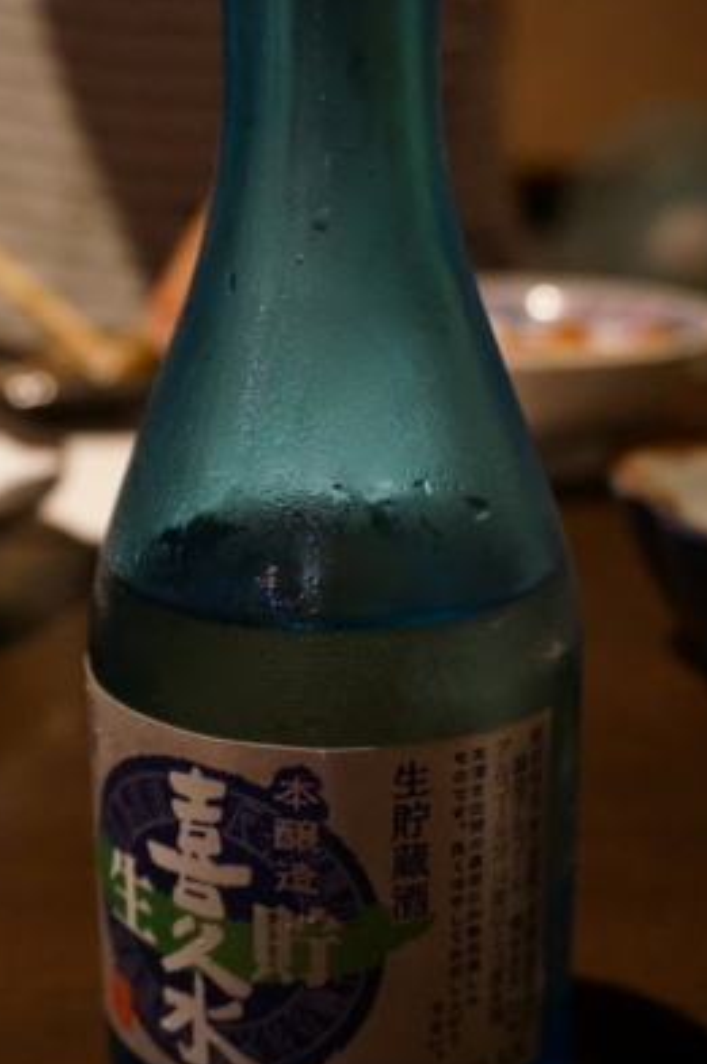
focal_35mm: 55
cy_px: 566
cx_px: 324
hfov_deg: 24.5
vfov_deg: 36.3
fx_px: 1624
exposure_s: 1/60
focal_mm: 24
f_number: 4.5
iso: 3200
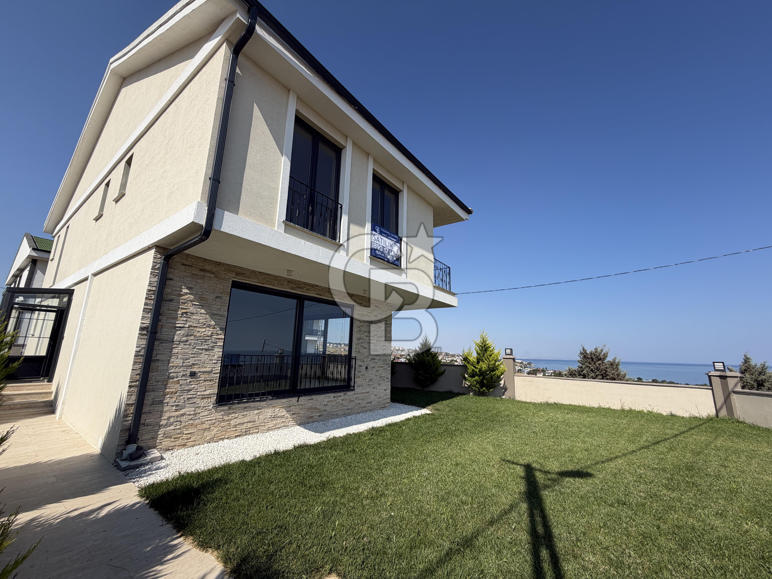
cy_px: 290
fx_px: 312
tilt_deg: +11.5
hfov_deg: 102.1
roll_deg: -1.1
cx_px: 386
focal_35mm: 14
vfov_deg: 85.7
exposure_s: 1/1033
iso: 20
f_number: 2.2
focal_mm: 2.22
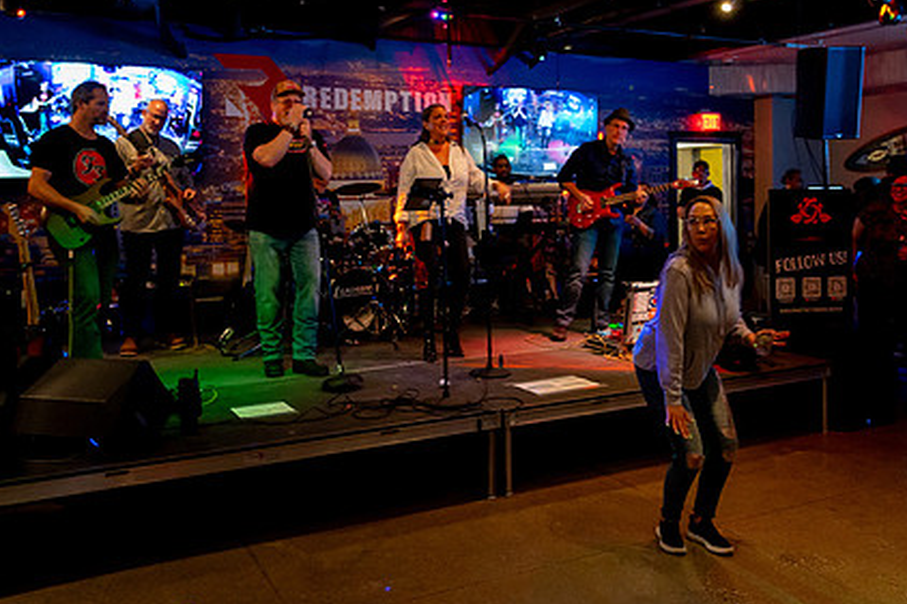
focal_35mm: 33
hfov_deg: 57.2
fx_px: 831
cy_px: 198
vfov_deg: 39.4
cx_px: 417
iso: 5000
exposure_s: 1/60
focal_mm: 24
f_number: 4
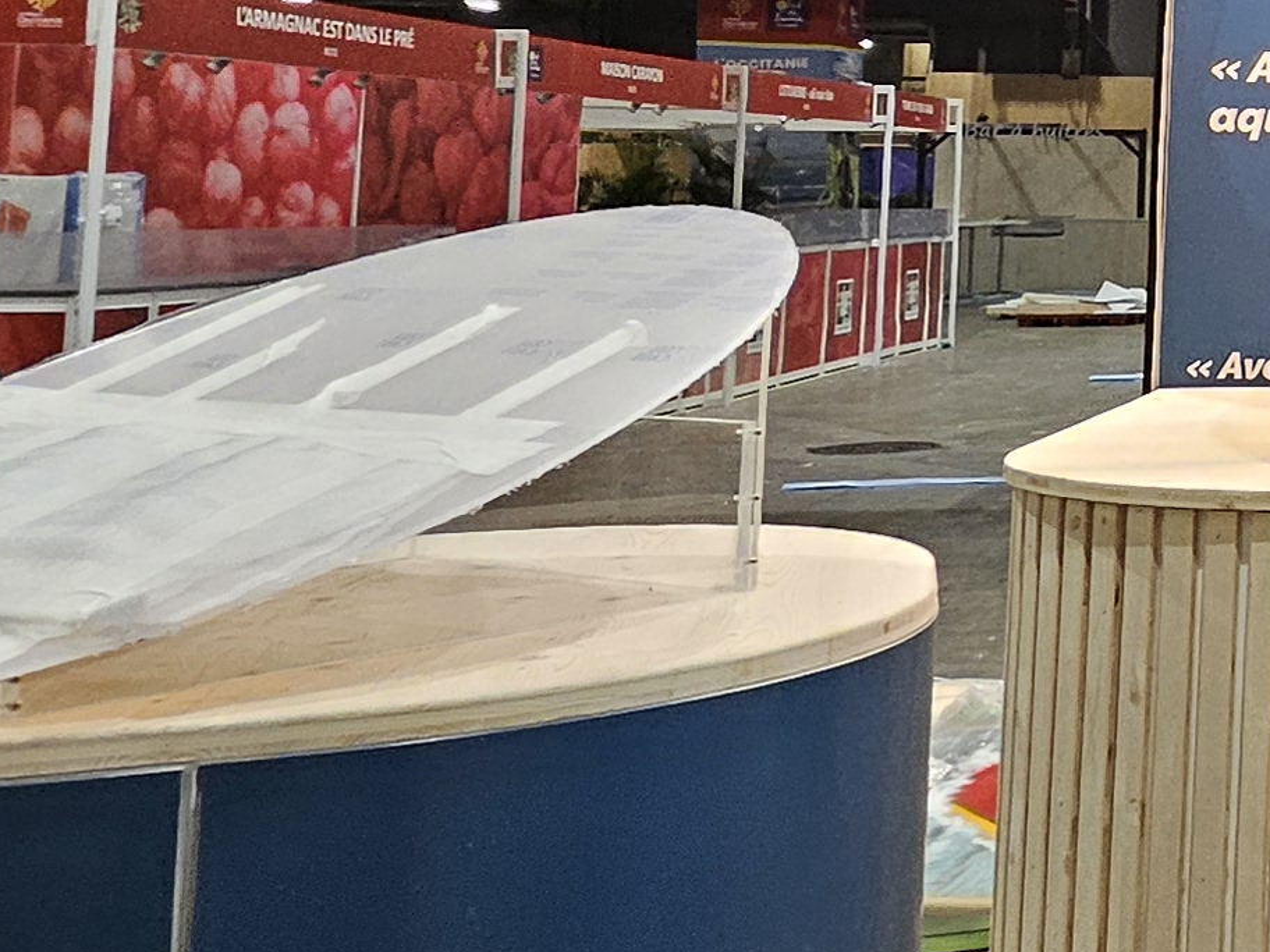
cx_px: 2083
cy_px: 72
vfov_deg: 24.8
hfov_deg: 23.6
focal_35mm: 57
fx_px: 2091
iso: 200
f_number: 2.2
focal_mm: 1.7
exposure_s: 1/50
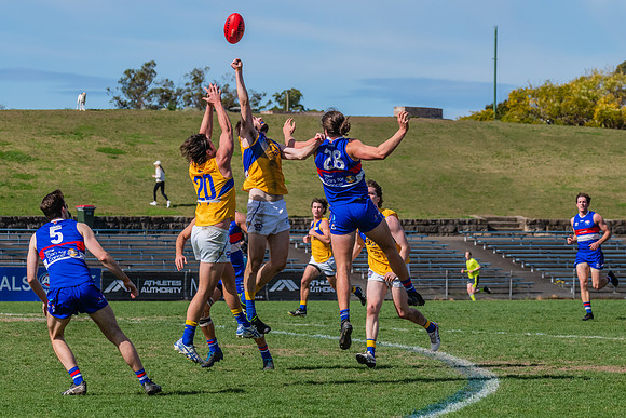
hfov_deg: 8.8
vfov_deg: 5.9
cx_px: 344
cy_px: 207
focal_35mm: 234
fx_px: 4072
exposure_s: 1/1600
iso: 800
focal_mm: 190
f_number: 10
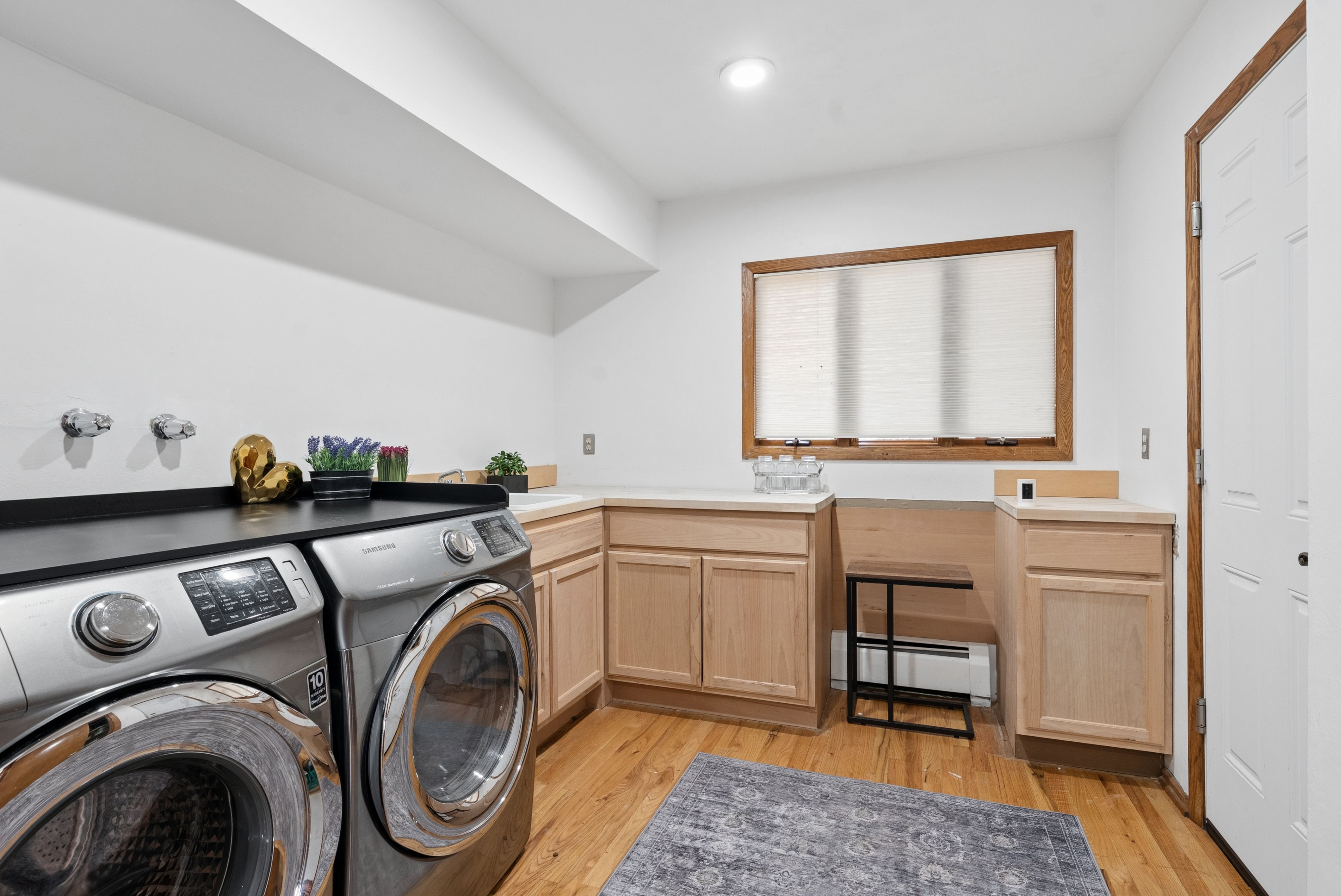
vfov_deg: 70.5
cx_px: 670
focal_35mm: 17
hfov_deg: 93.2
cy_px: 448
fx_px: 634
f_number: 9
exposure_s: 1/20
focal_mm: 17
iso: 640
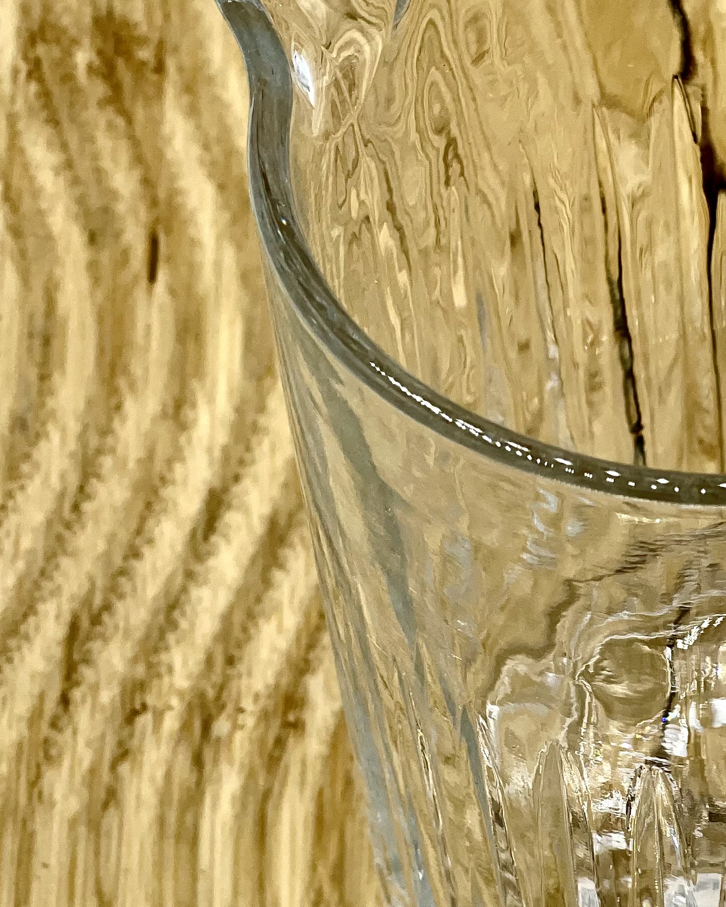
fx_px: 3761
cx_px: 702
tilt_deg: -55.6
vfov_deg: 13.7
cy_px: 688
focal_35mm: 140
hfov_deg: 10.9
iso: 32
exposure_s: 1/686
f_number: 2.2
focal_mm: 7.5
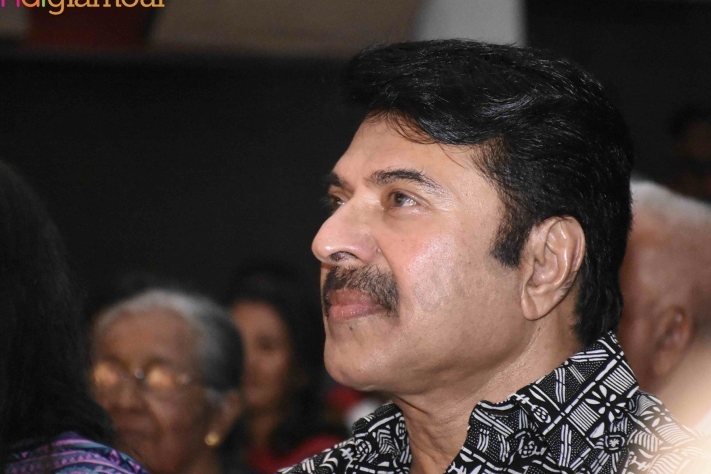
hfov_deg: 10.0
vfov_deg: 6.7
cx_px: 366
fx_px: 4068
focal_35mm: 206
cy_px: 255
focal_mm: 116
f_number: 5.6
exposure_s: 1/100
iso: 10000
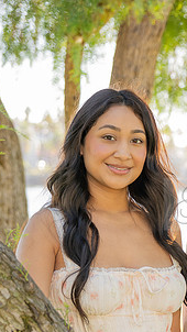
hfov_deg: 8.7
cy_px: 204
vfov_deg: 15.7
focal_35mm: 137
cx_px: 260
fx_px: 1207
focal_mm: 68
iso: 200
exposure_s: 1/200
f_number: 4
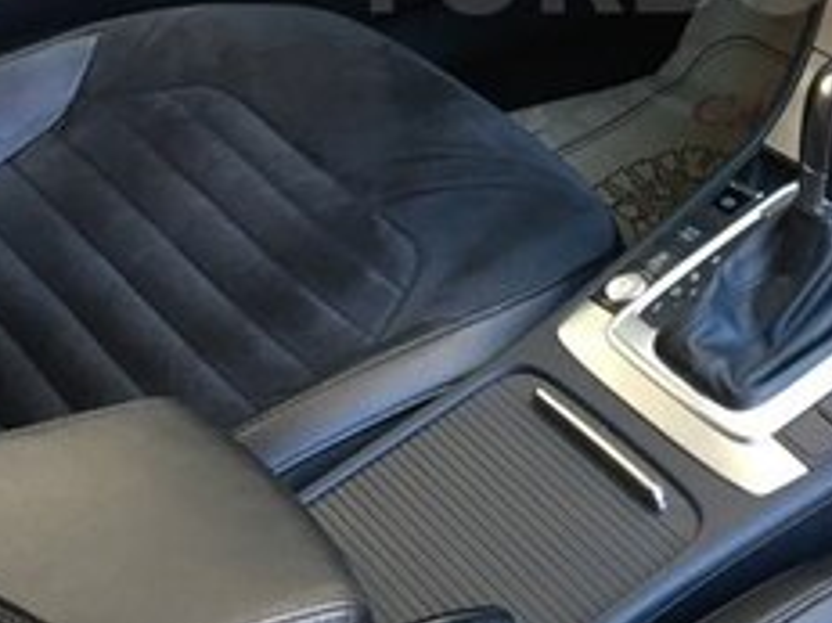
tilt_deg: -25.1
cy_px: -41
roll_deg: +0.7
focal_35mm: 83
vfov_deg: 17.2
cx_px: 710
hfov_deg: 23.1
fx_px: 1994
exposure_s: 1/33
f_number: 2.2
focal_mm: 4.15
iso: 80
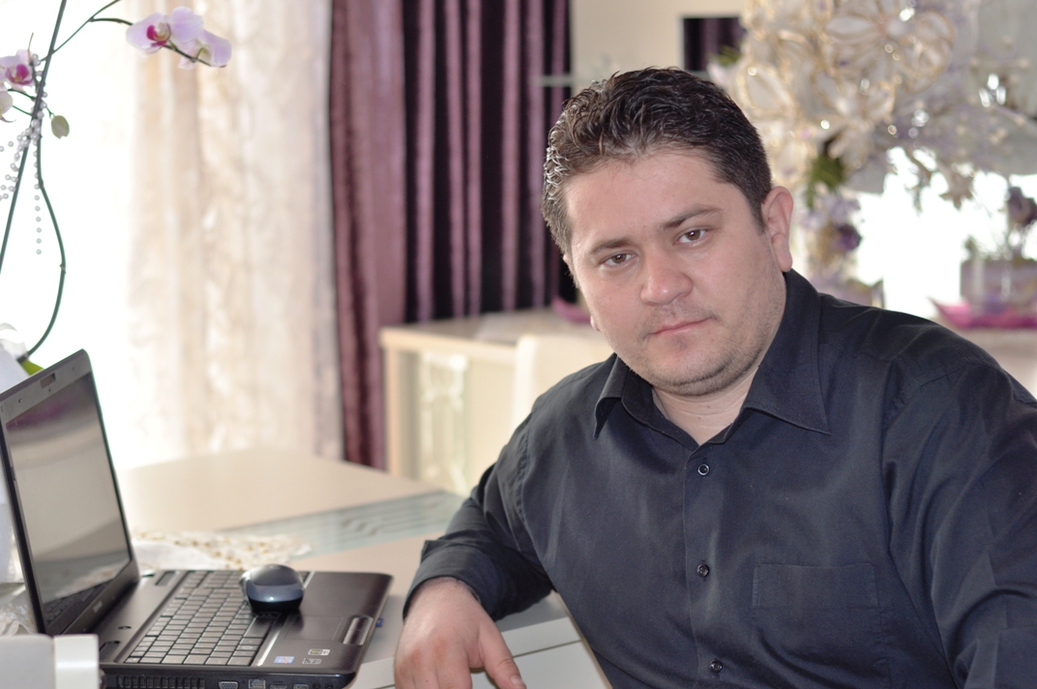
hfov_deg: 27.0
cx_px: 518
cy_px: 344
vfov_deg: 18.1
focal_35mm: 75
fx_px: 2158
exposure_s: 1/80
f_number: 3.2
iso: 250
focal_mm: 50
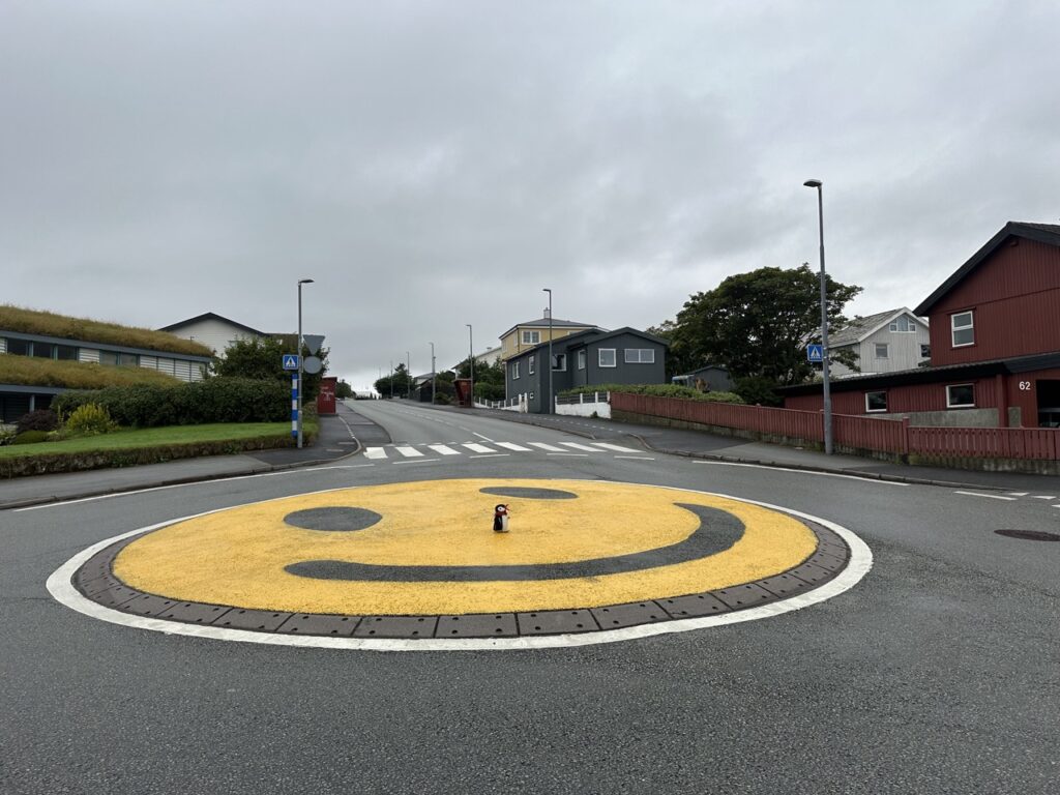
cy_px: 398
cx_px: 530
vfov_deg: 56.8
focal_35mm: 24
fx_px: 735
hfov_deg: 71.6
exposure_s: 1/1107
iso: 80
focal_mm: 6.86
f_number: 1.78
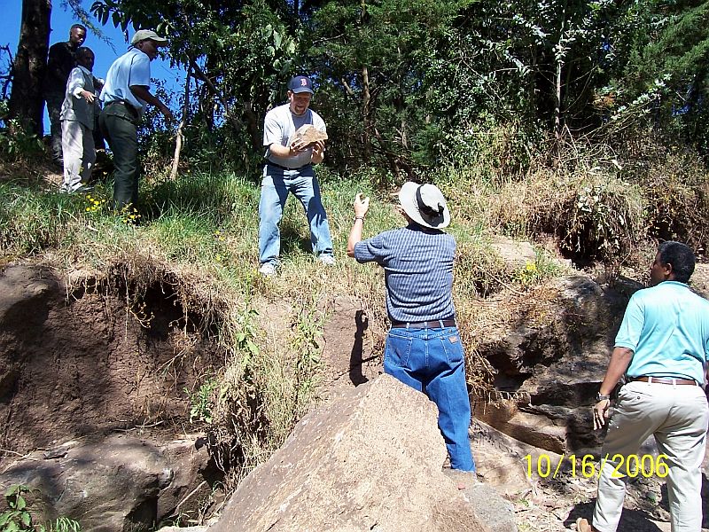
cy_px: 266
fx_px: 696
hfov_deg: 54.0
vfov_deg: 41.8
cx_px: 354
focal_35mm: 34
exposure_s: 1/250
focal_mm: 5.6
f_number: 5.6
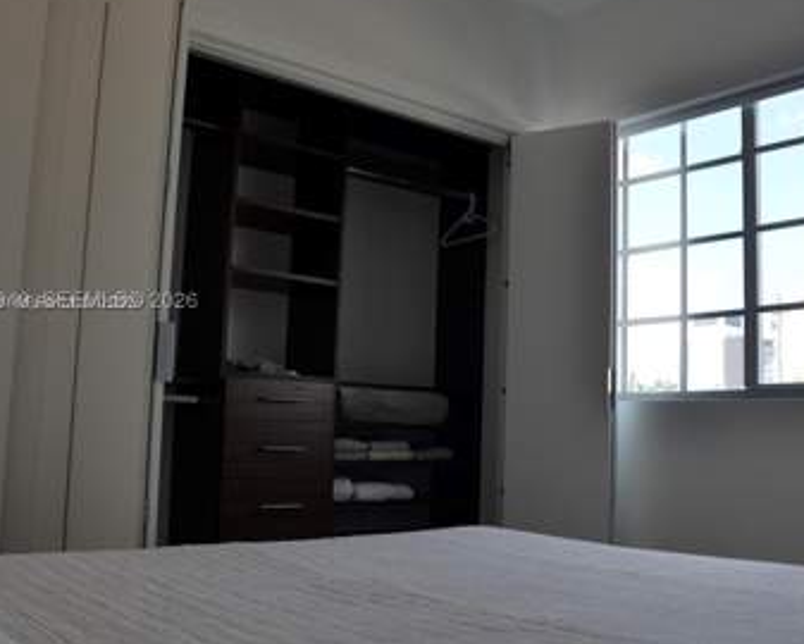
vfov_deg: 41.2
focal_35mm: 36
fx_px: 857
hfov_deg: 49.9
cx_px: 487
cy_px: 304
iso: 200
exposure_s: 1/160
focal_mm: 18
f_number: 6.3
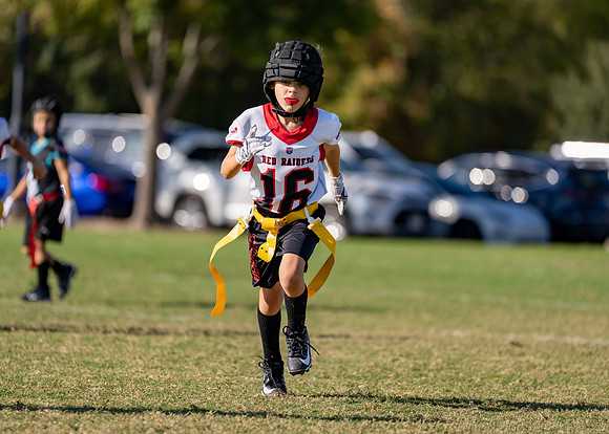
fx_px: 3900
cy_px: 201
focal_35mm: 226
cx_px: 296
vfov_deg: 6.4
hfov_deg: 8.9
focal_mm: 200
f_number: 2.8
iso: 100
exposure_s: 1/1600
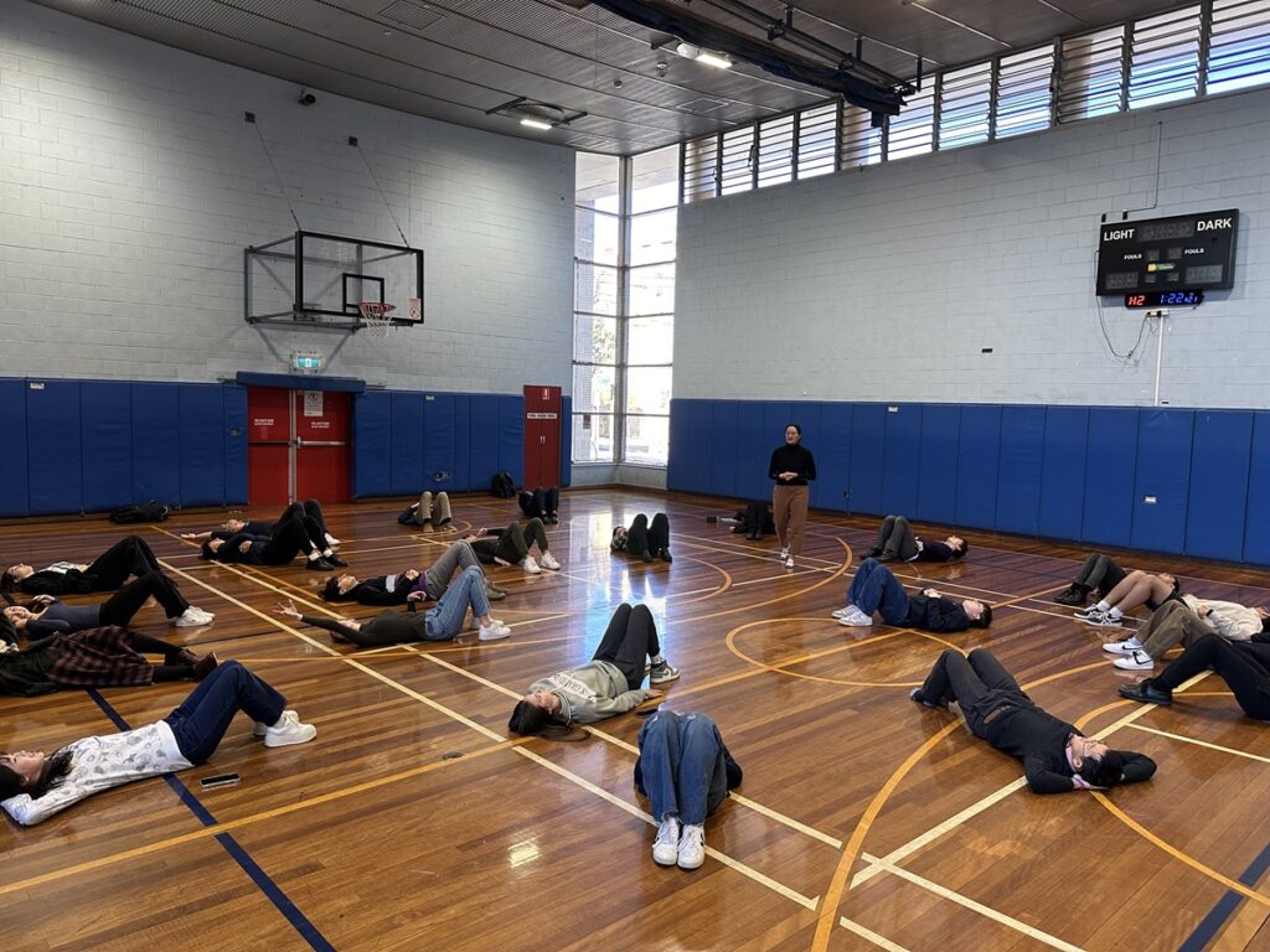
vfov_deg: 56.8
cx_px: 635
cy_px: 476
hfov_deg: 71.6
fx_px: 881
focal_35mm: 24
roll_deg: -1.3
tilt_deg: -3.9
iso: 160
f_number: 1.78
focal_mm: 6.86
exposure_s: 1/121
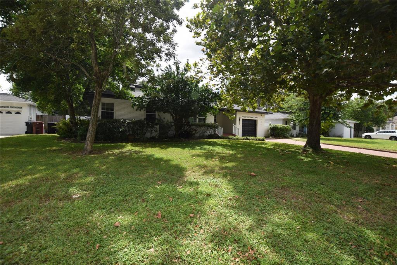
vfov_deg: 77.3
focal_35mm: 15
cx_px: 198
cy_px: 132
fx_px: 165
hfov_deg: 100.4
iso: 100
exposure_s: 1/200
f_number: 7.1
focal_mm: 10
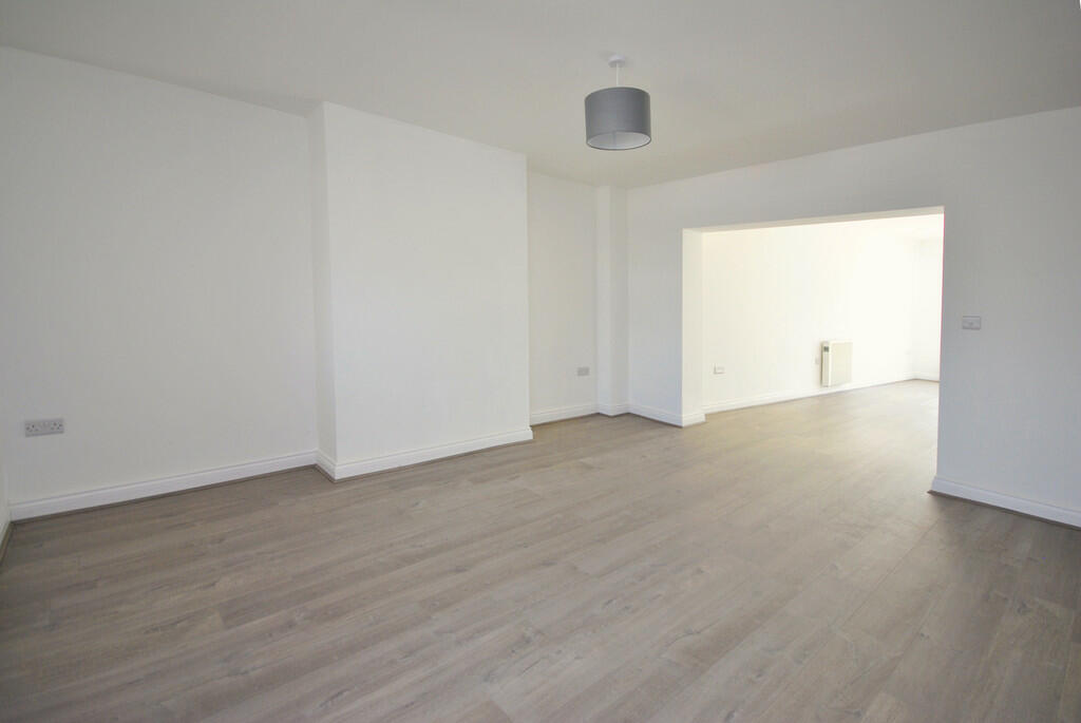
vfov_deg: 77.5
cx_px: 540
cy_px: 362
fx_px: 451
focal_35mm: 15
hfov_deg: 100.3
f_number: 4.5
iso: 200
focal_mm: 10
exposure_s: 1/80
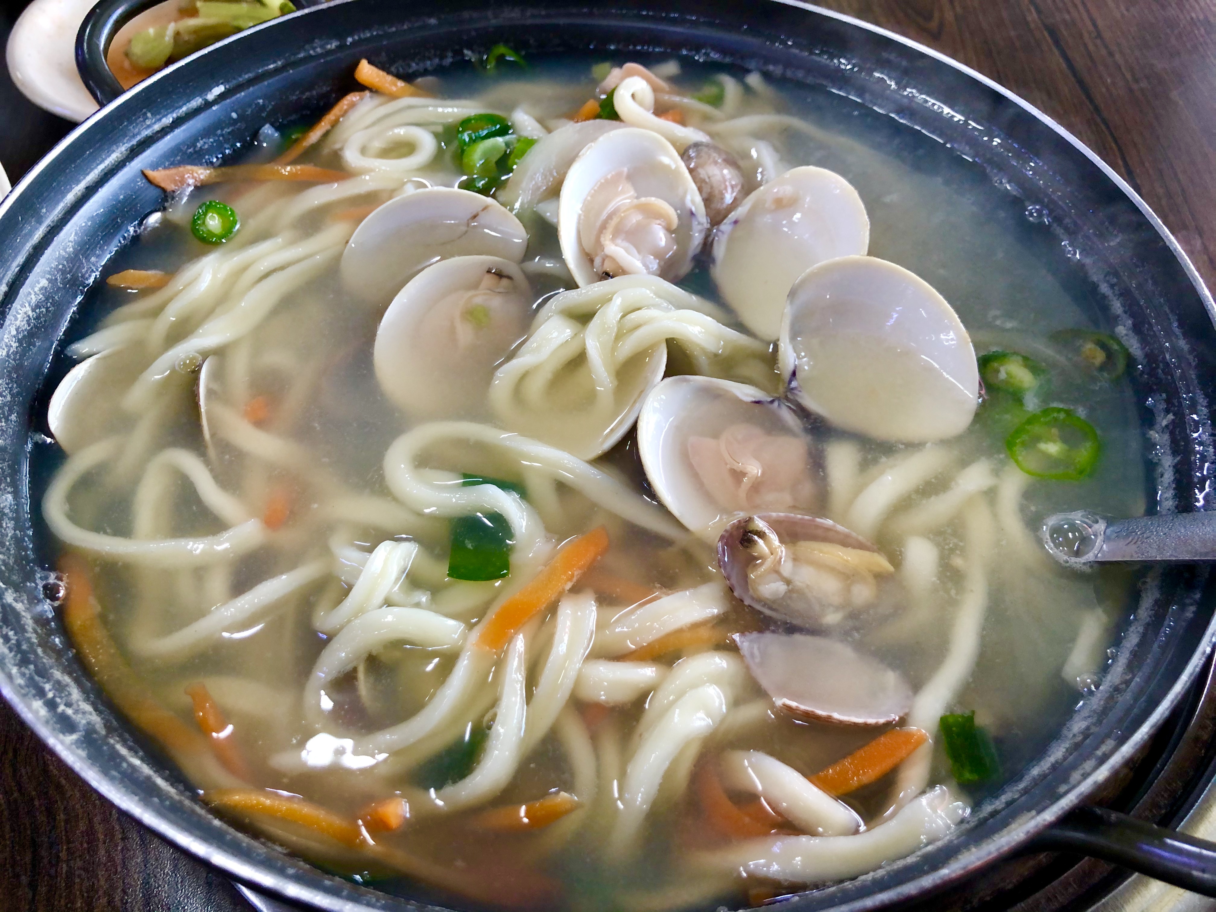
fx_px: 984
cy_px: 456
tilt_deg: -51.8
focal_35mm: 28
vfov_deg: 49.7
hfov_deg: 63.4
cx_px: 608
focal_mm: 4
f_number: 1.8
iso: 40
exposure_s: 1/30
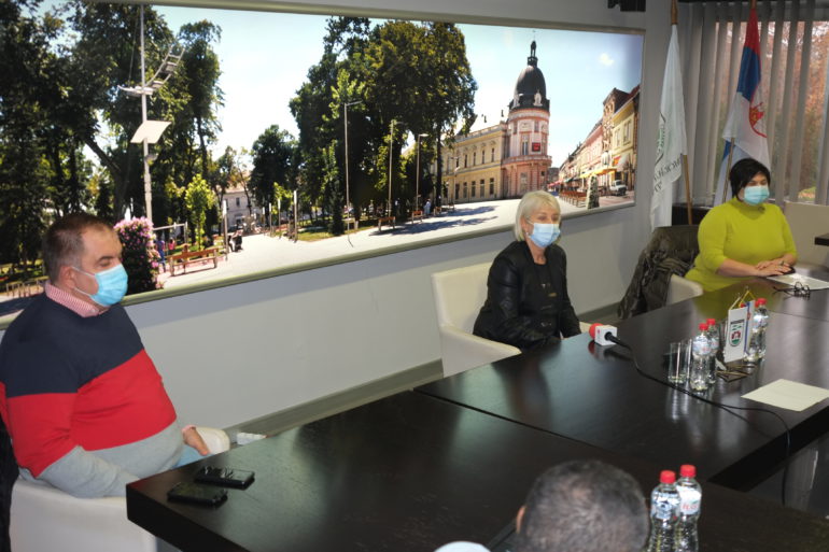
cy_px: 276
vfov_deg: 32.6
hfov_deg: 47.4
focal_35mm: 41
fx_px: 944
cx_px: 414
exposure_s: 1/60
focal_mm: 27
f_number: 2.8
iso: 640
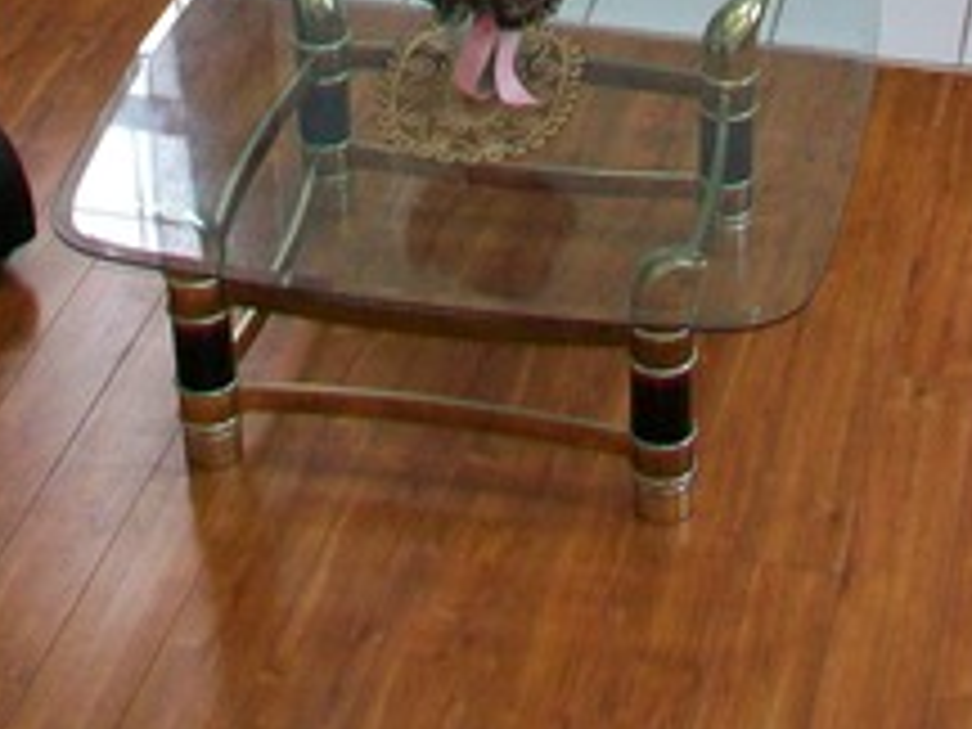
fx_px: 2668
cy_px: -198
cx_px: 382
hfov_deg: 20.6
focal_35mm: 95
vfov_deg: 14.9
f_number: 2.8
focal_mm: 5.7
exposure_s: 1/100
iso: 120
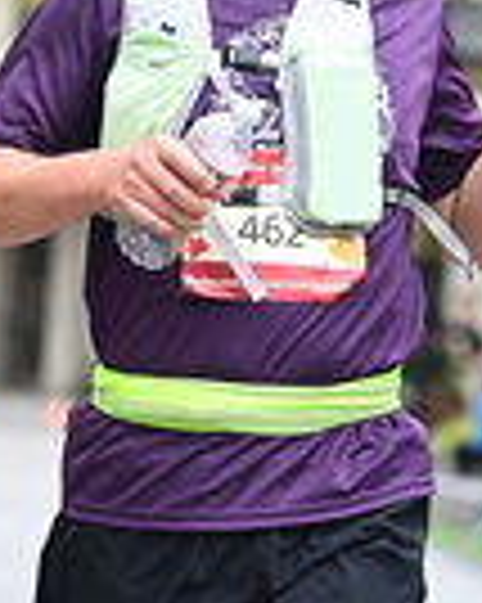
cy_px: -135
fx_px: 6105
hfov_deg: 4.5
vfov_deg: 5.6
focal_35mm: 342
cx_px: 331
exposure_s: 1/1600
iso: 640
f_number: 2.8
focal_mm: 89
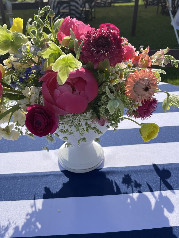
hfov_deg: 46.7
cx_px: 79
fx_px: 207
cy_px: 109
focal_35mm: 30
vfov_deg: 59.9
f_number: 1.6
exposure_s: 1/3610
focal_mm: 4.2
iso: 32
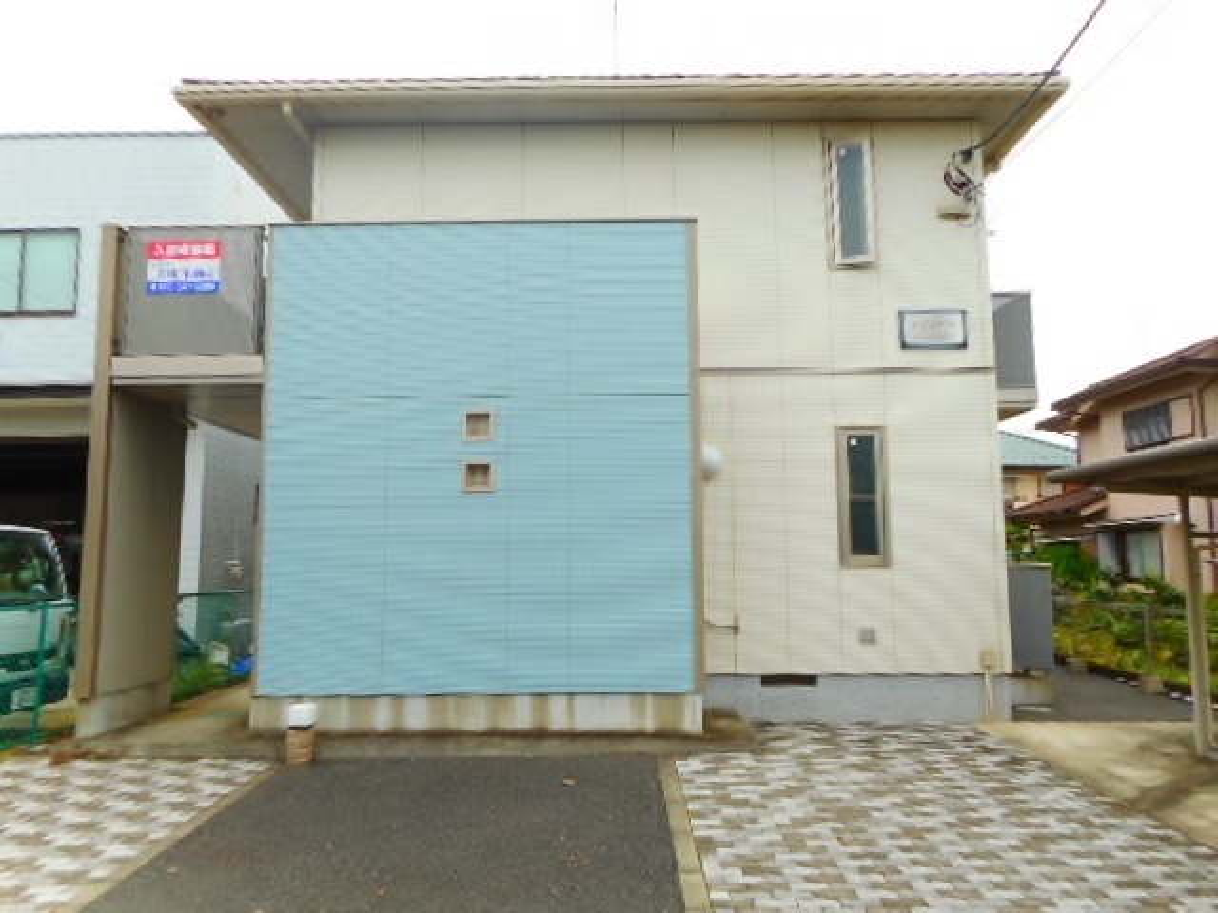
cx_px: 609
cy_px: 456
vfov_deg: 54.9
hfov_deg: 69.4
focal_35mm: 25
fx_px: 880
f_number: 3.7
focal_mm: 4.5
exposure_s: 1/125
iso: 80
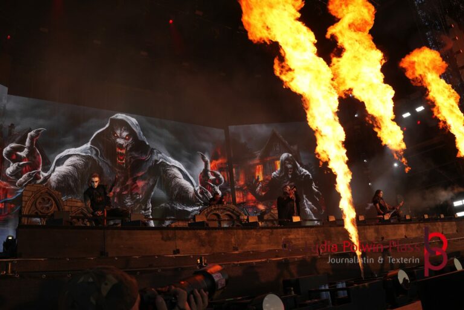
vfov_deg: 47.9
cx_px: 232
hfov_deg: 67.4
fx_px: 348
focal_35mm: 27
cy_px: 155
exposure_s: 1/160
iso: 100
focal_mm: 18
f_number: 6.3
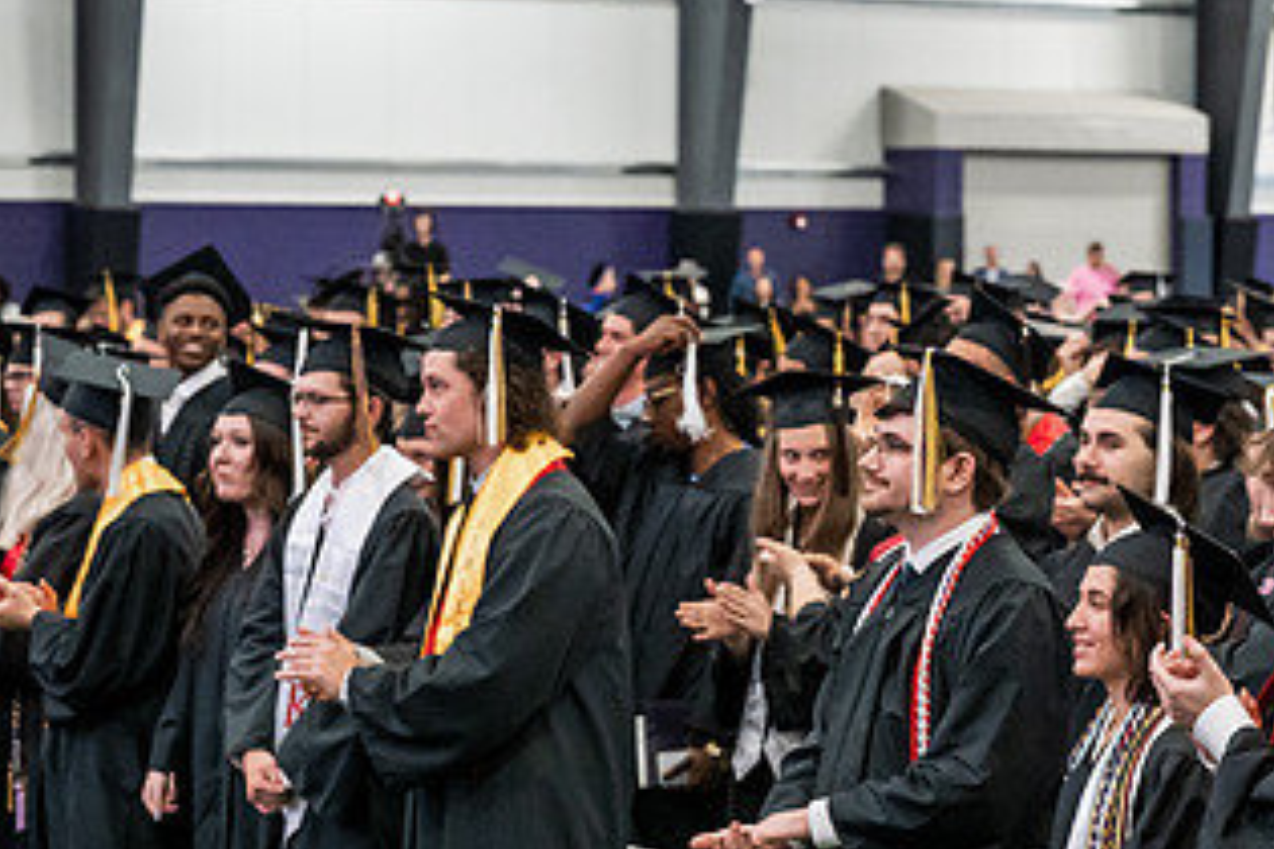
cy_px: 475
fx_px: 4565
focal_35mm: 129
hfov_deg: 15.8
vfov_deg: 10.6
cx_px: 938
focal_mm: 70
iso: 6400
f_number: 5
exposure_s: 1/250
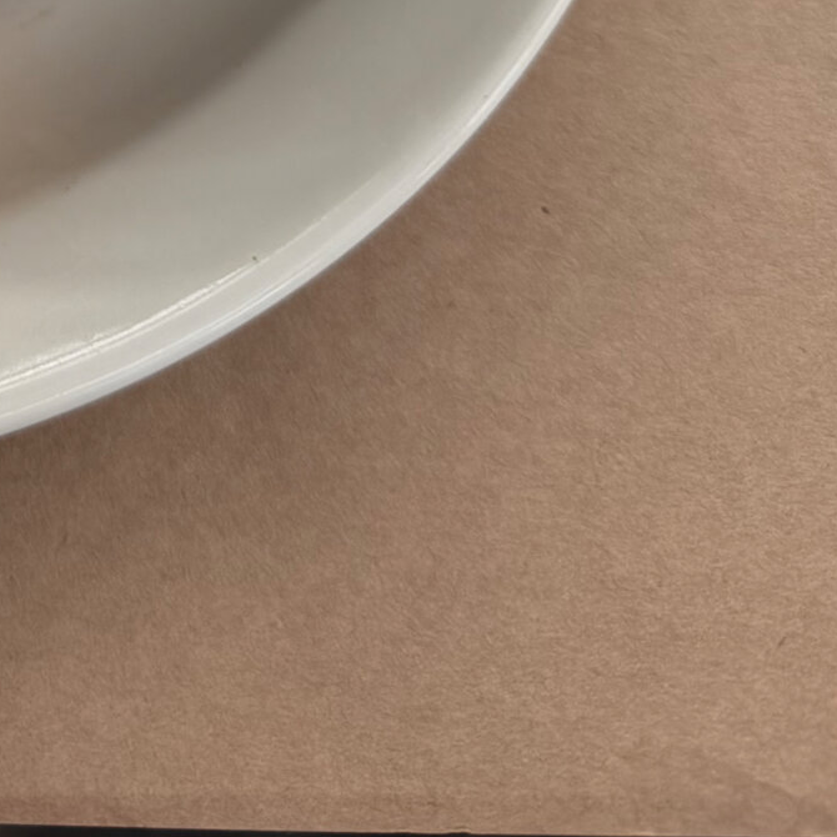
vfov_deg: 18.6
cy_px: -471
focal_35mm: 81
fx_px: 2216
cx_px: -329
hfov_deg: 19.3
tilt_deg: -56.7
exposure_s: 1/1032
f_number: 1.78
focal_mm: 6.76
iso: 80
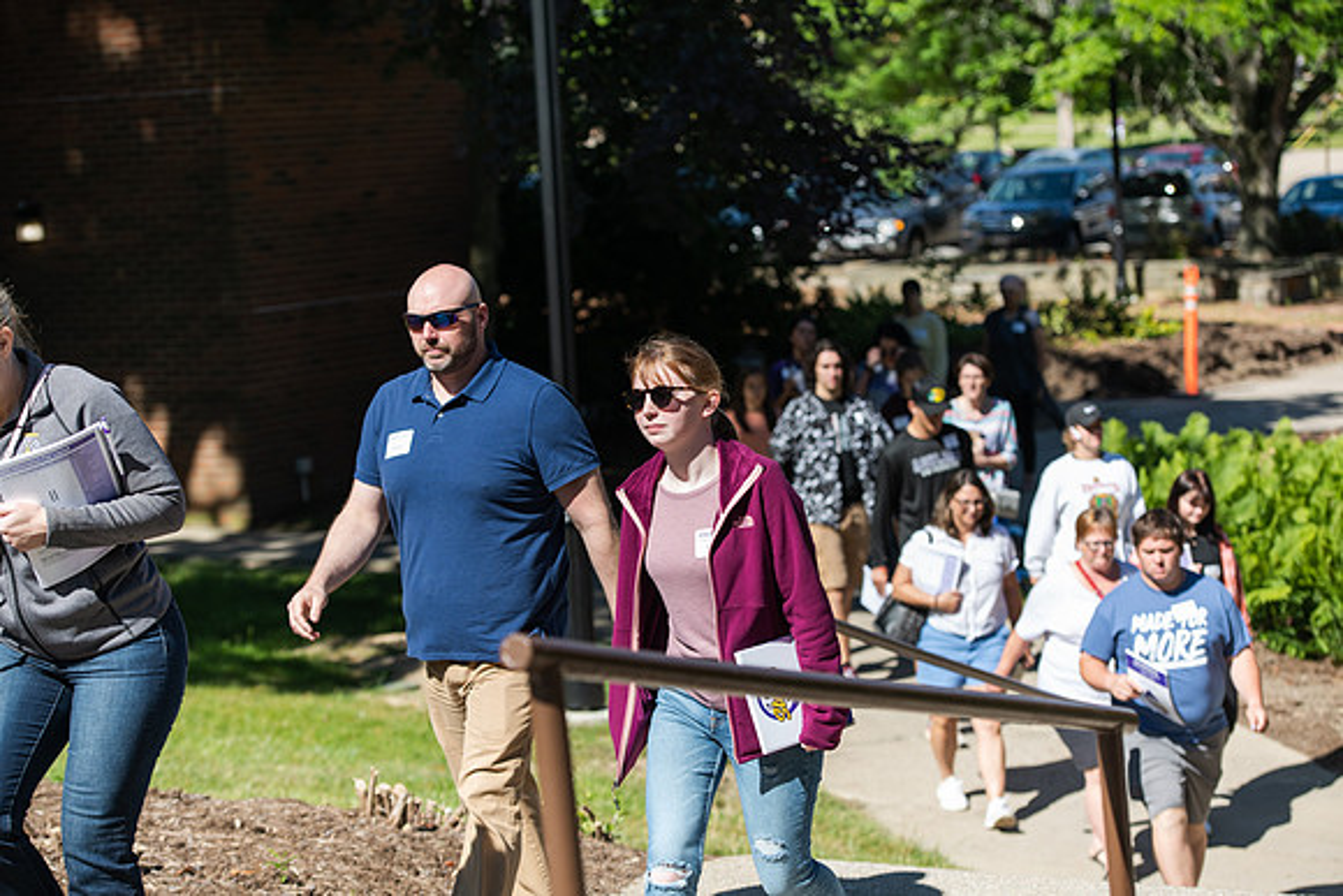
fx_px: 3433
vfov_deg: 14.9
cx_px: 672
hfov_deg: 22.1
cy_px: 448
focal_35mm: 92
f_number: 4
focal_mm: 92
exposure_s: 1/640
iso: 100
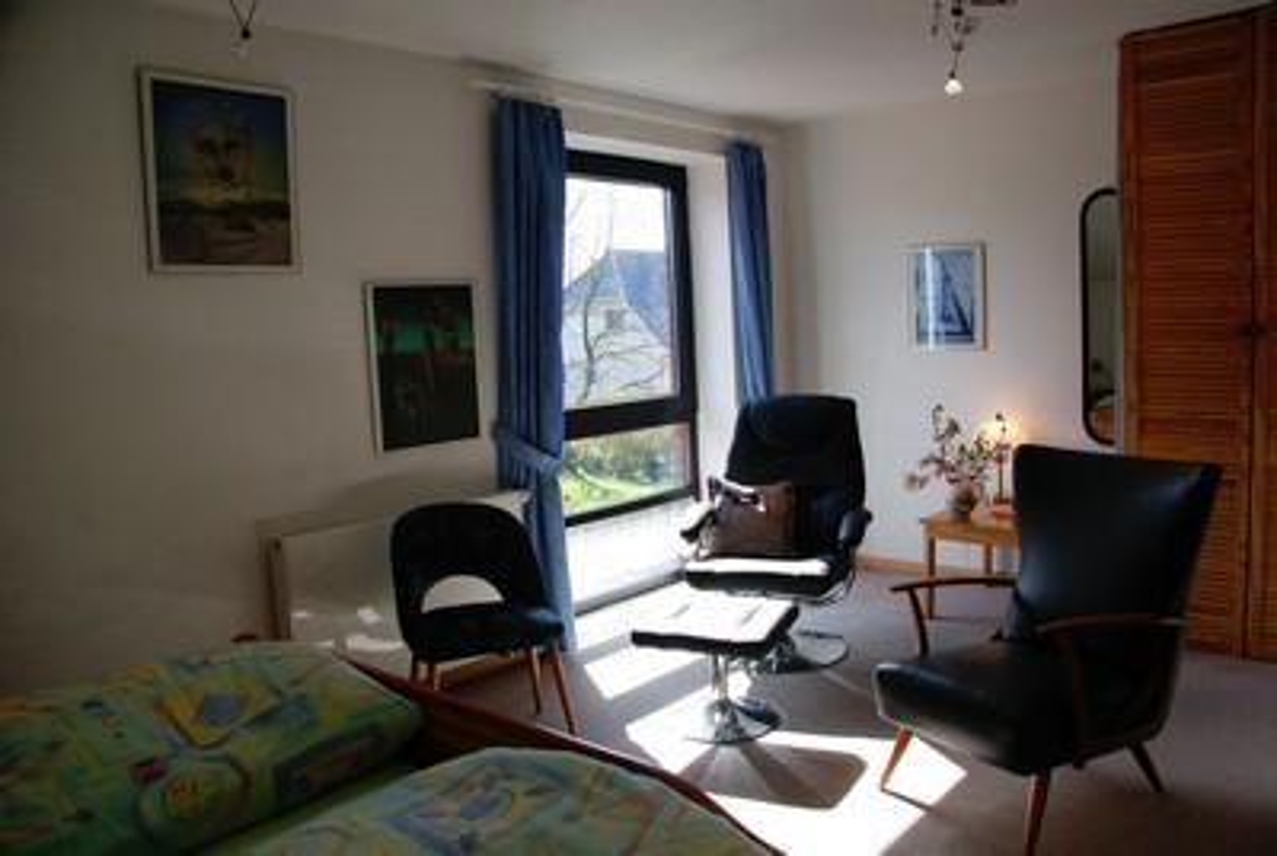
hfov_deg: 67.3
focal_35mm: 27
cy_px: 428
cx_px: 638
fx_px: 959
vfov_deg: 48.1
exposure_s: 1/50
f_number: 5.6
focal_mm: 18
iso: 100
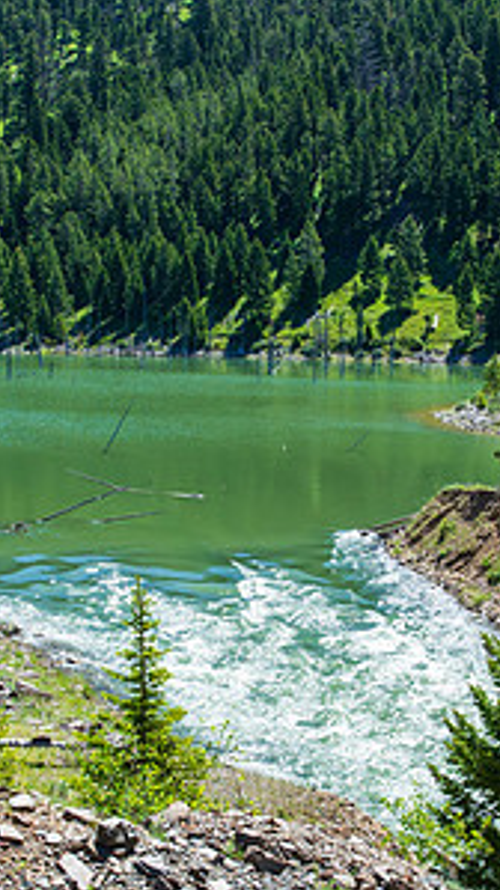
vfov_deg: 29.0
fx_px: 1722
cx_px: 256
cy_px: 497
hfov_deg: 16.5
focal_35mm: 73
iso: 560
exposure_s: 1/320
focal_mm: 36
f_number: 13
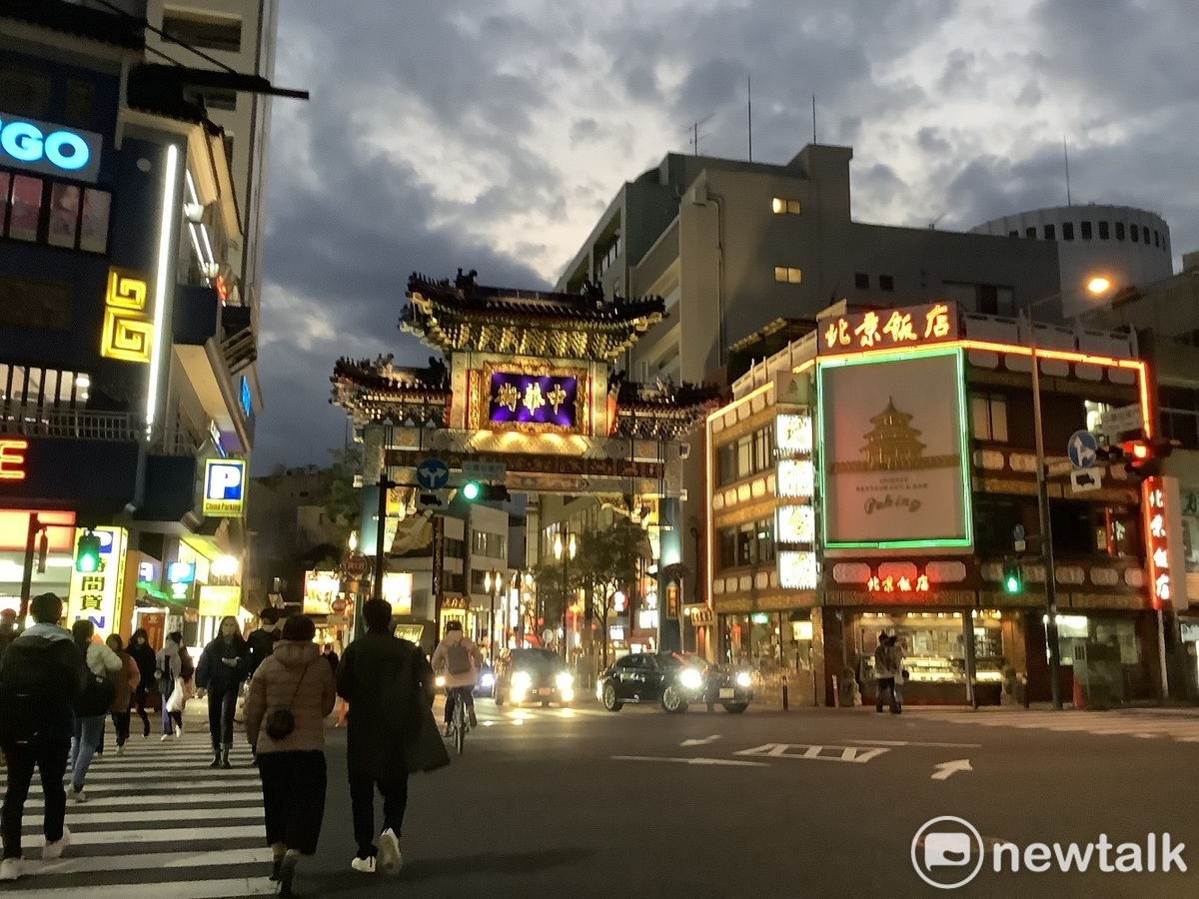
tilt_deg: +9.3
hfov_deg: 58.4
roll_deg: +0.1
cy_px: 450
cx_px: 600
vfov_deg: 45.4
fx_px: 1074
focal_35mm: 31
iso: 250
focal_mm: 3.3
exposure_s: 1/33
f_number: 2.4
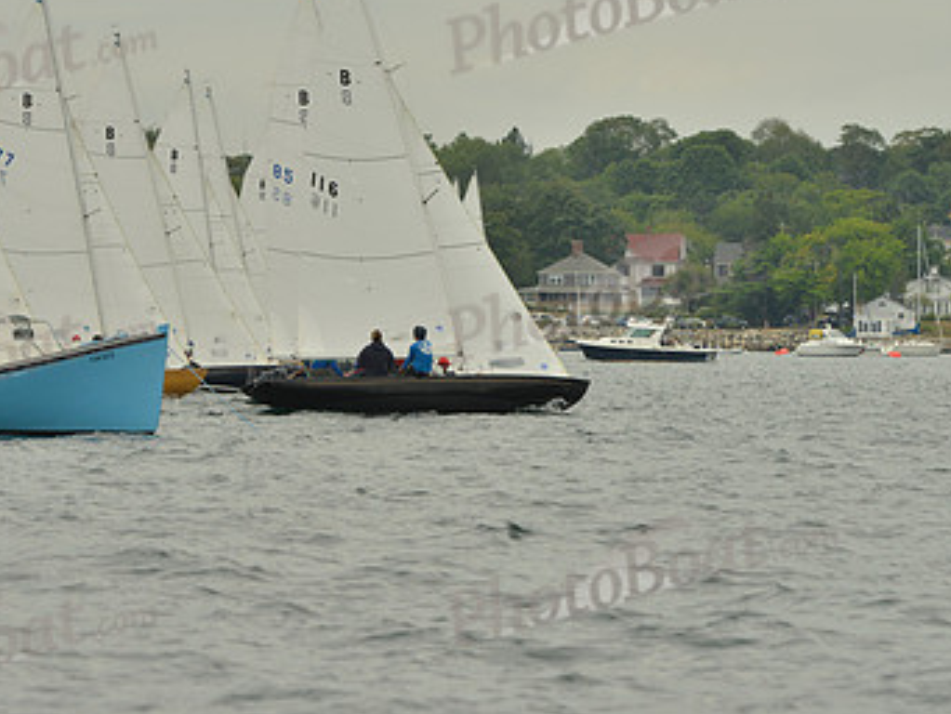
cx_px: 304
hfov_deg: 8.9
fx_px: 6074
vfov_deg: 6.7
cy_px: 185
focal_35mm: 221
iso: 200
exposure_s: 1/800
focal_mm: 135
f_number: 7.1
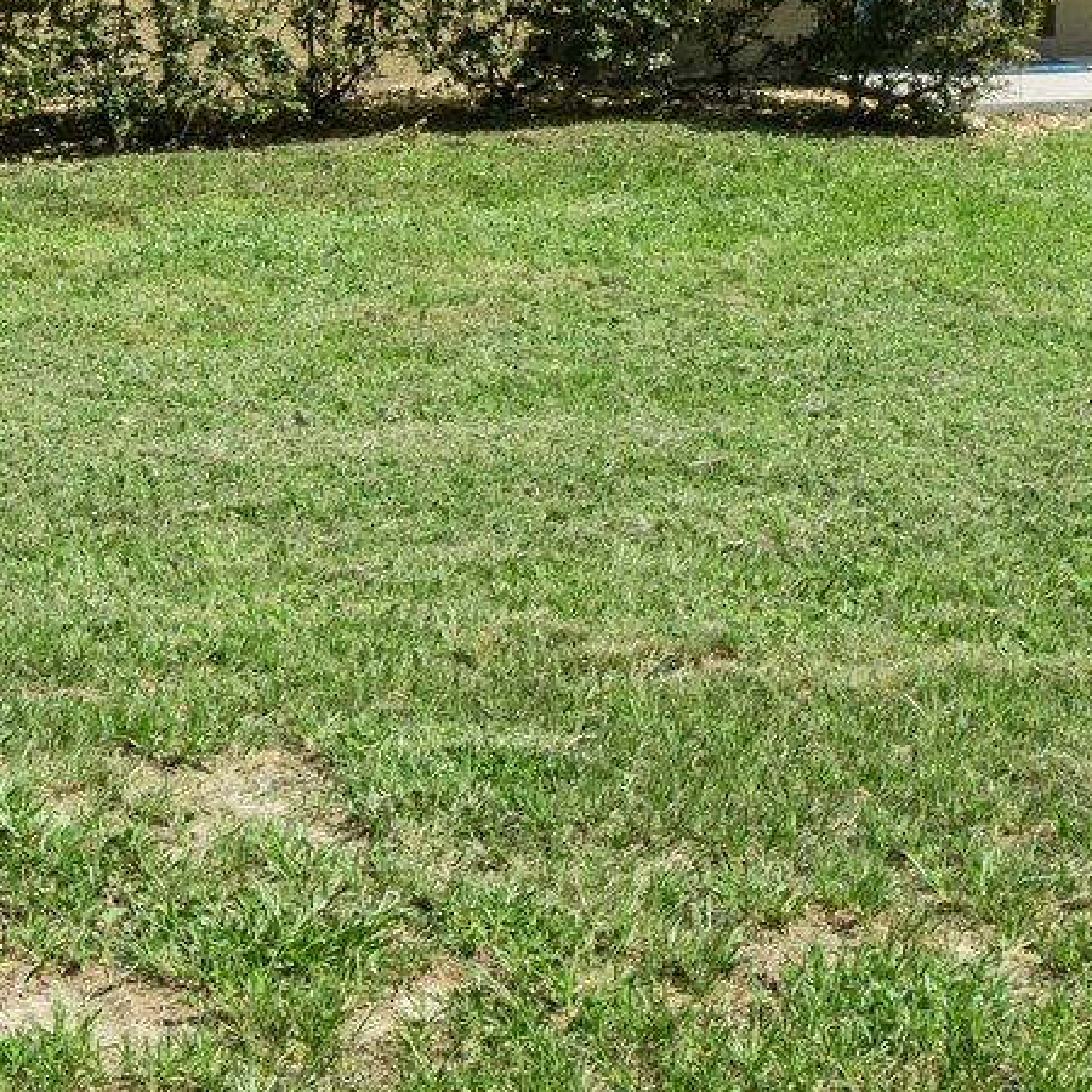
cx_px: 561
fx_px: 3103
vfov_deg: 18.5
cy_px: -358
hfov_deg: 20.0
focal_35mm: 87
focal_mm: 15
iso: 320
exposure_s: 1/320
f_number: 8
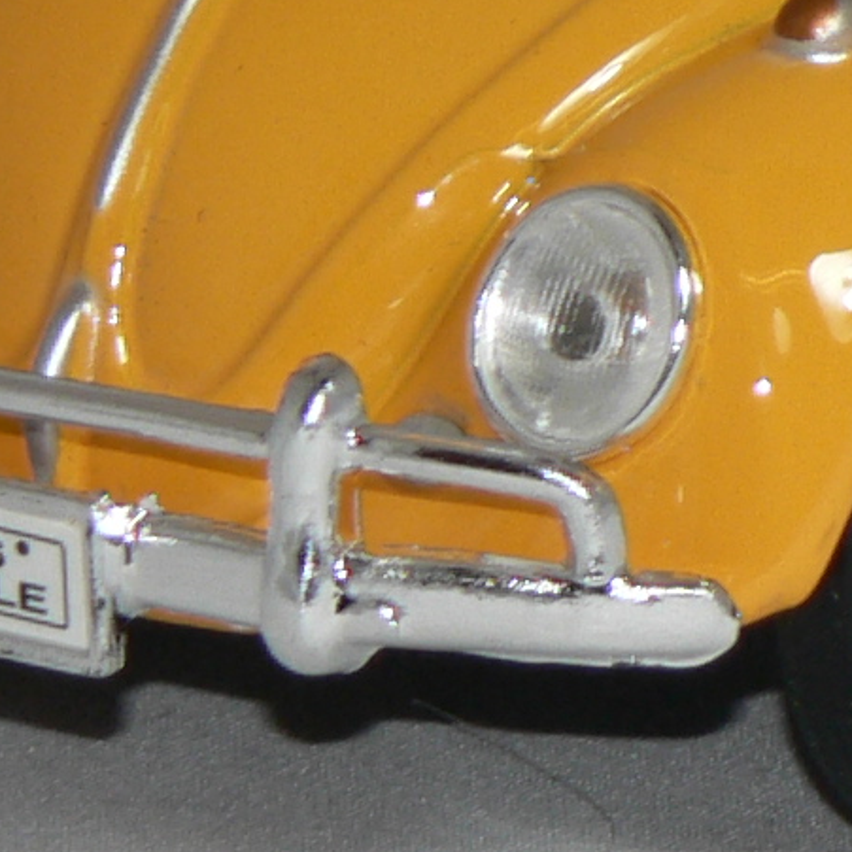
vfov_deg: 3.3
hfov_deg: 3.4
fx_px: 14536
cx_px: 992
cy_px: -298
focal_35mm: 522
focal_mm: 17.3
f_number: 3.2
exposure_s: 1/60
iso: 80
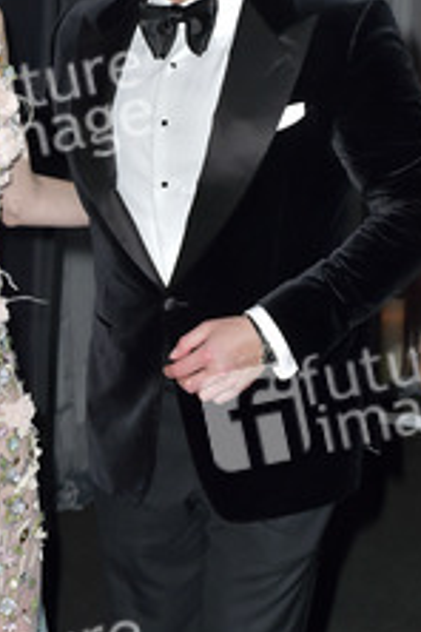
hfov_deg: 12.6
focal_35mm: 108
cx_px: 90
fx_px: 1894
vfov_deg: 18.9
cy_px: 262
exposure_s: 1/250
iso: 500
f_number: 6.3
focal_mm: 60
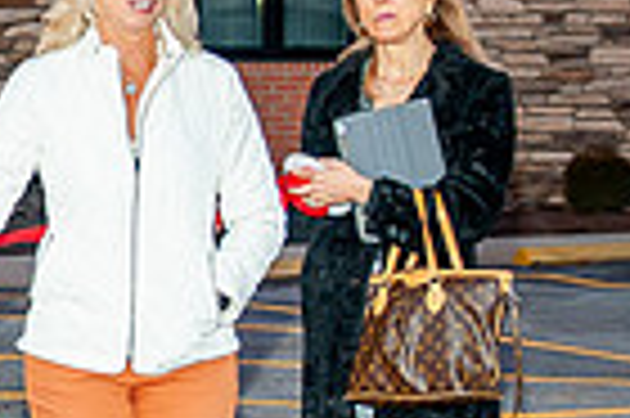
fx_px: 3216
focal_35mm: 184
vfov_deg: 7.4
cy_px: 111
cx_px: -297
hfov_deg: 10.8
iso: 800
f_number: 2.8
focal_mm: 35
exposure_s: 1/160
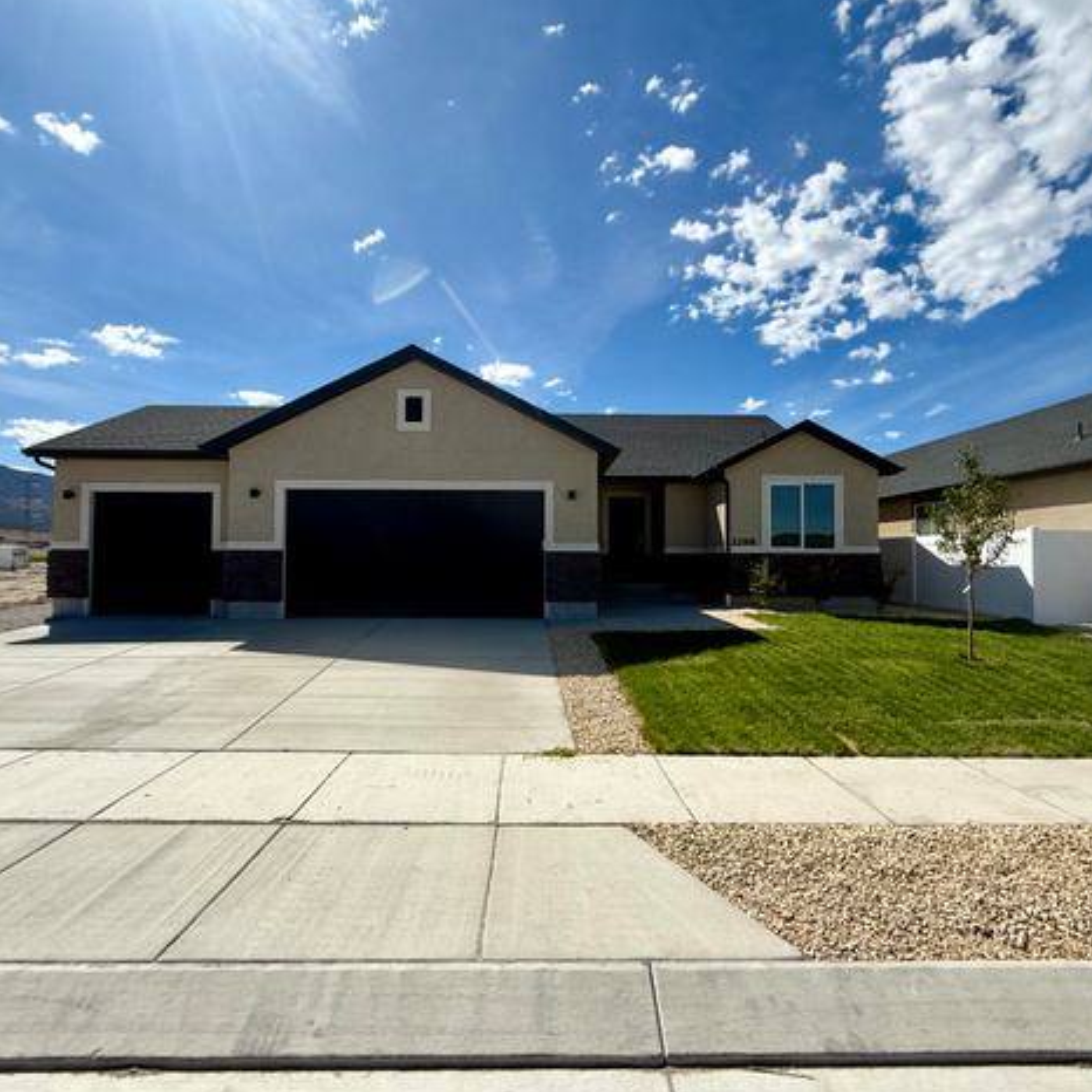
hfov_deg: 84.0
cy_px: 544
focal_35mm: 17
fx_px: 607
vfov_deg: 84.0
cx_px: 558
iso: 50
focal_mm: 2.22
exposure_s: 1/2717
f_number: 2.2
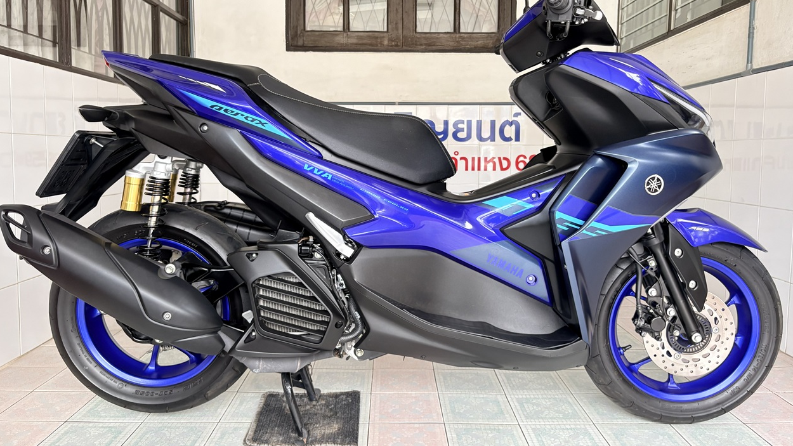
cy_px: 200
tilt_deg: -5.0
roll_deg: +0.3
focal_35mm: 29
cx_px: 394
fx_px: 610
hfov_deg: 66.1
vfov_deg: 40.1
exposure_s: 1/60
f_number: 1.6
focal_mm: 5.96
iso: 200
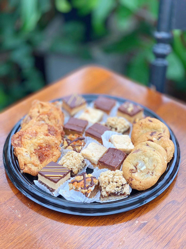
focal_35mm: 52
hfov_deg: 28.0
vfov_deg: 36.8
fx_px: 373
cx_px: 93
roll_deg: +0.2
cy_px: 124
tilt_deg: -36.6
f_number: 2
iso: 50
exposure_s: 1/120
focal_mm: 6
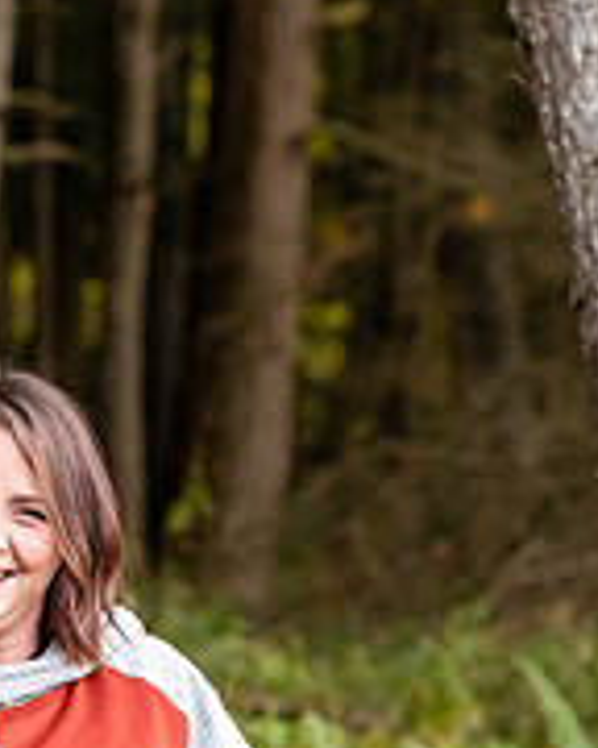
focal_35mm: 346
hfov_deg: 4.5
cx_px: -82
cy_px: 638
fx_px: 7655
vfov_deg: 5.6
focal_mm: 85
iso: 2500
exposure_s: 1/640
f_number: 3.2
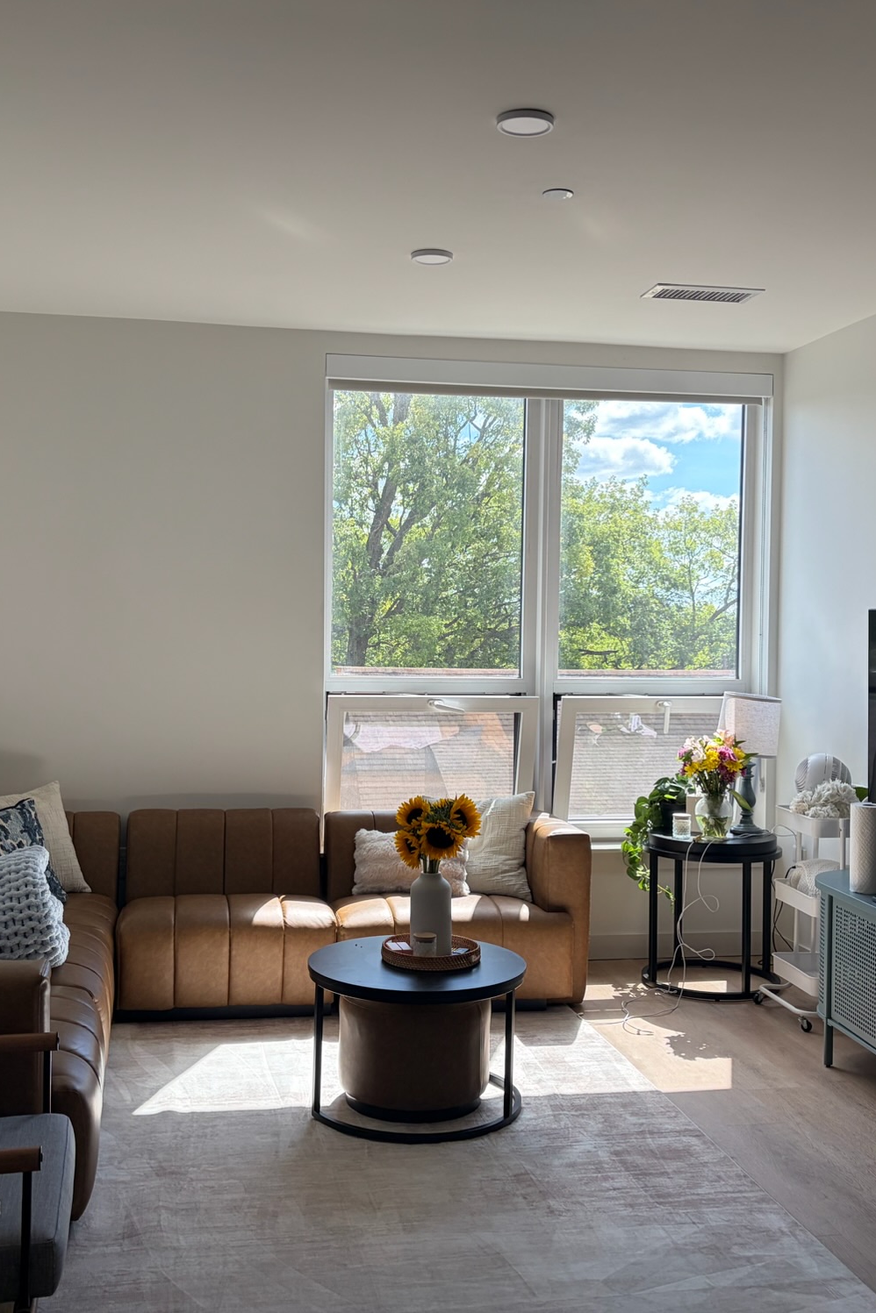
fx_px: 1350
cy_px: 640
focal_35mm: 37
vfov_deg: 51.9
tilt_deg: -0.7
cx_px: 425
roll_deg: -0.3
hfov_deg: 35.9
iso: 64
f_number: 1.6
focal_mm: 5.96
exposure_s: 1/773
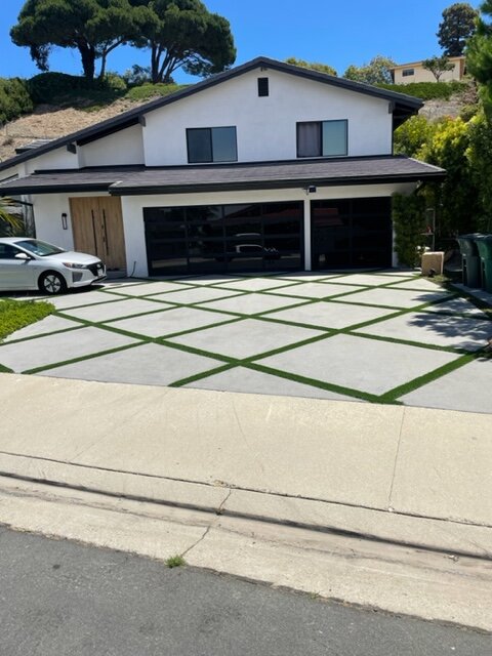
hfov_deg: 53.1
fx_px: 493
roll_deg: +2.5
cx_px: 246
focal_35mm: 26
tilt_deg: -8.9
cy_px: 328
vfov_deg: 67.3
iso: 32
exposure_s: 1/5051
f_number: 1.6
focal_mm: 4.2
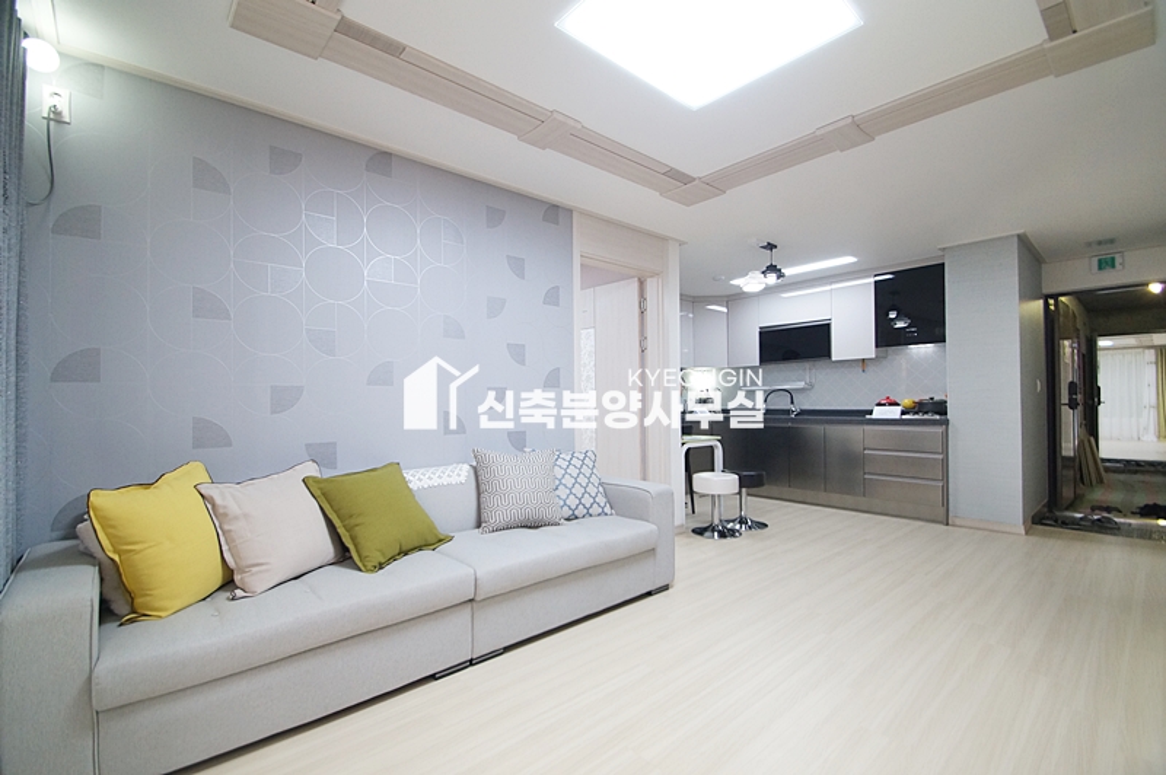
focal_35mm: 15
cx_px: 583
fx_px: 485
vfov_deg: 77.2
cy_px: 388
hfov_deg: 100.4
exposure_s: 1/125
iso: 800
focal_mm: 10
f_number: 4
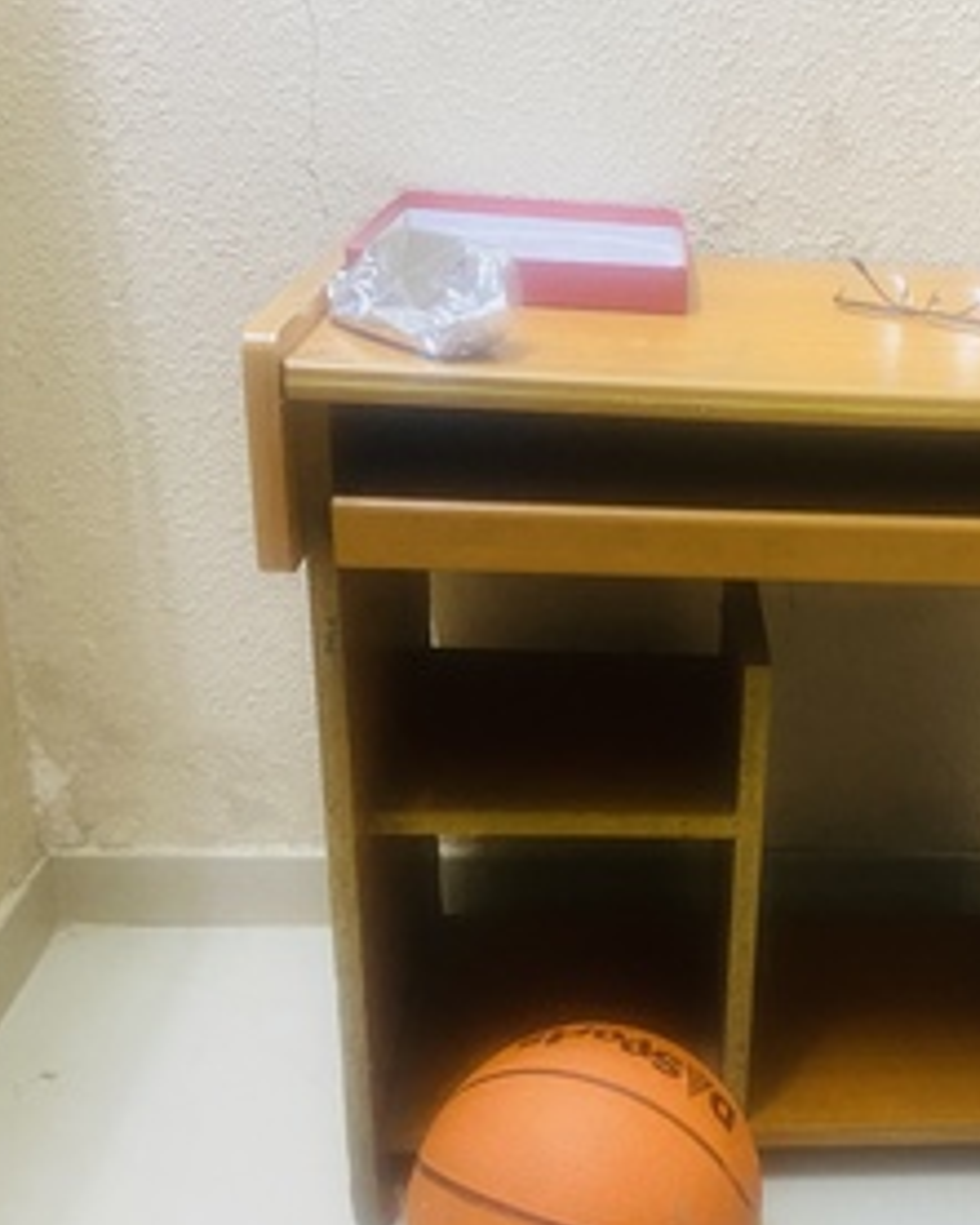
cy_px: 659
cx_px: 809
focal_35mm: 42
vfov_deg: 43.8
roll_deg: -4.0
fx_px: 1522
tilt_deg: -24.5
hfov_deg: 34.4
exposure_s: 1/40
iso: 400
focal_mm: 4.25
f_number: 1.8
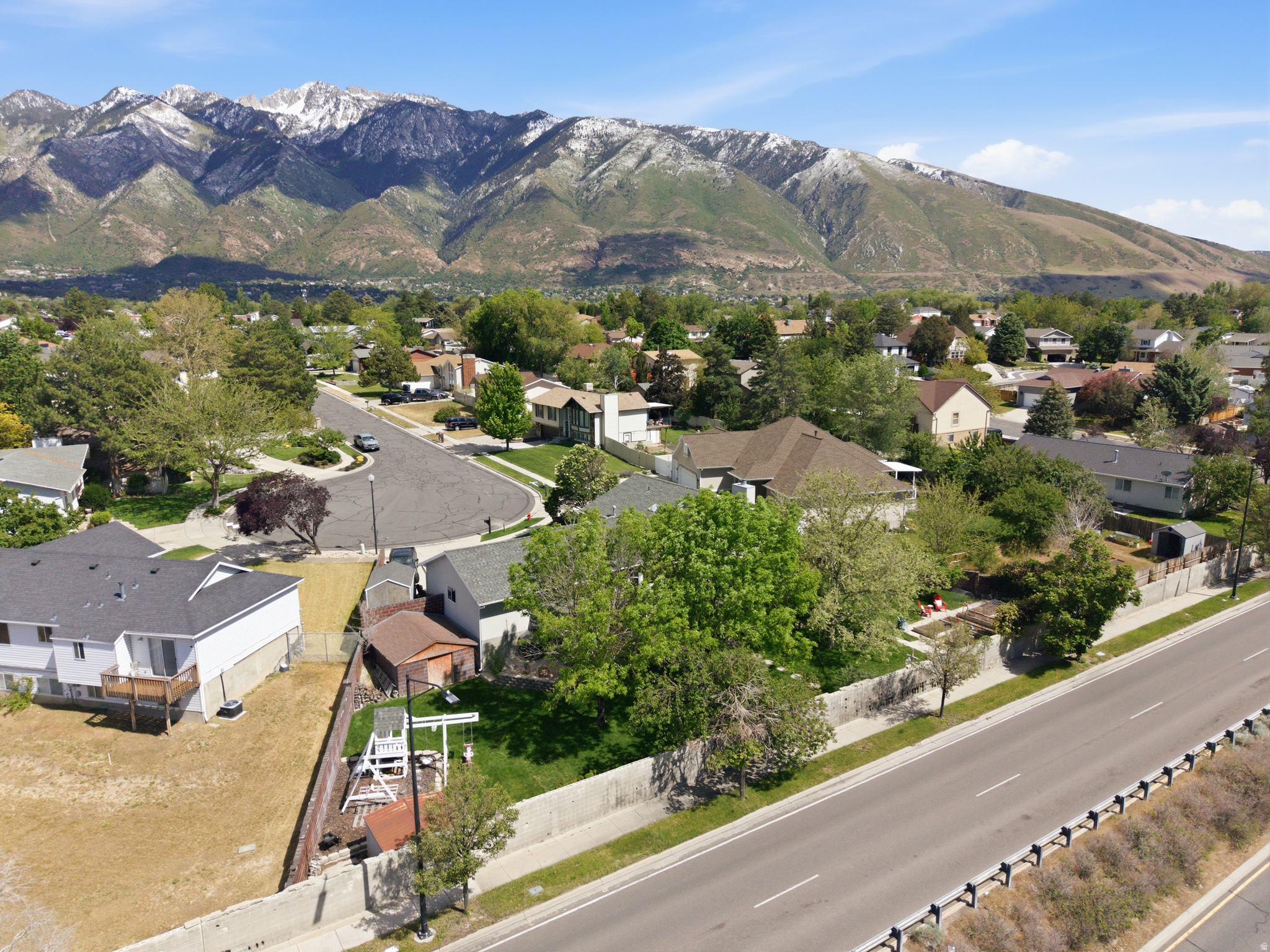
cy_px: 476
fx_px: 881
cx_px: 635
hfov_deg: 71.6
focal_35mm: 24
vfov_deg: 56.8
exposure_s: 1/6000
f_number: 1.8
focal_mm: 8.7
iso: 200
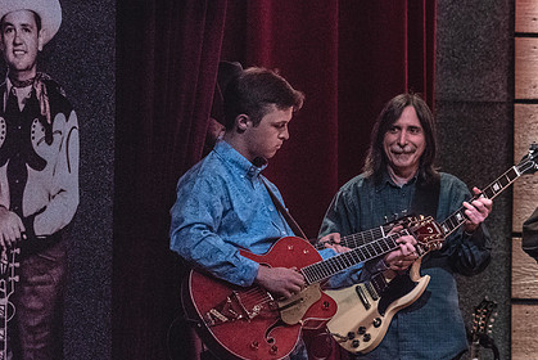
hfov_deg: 6.2
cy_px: 227
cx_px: 352
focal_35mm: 332
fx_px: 4965
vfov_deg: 4.1
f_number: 8
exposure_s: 1/100
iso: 6400
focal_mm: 240
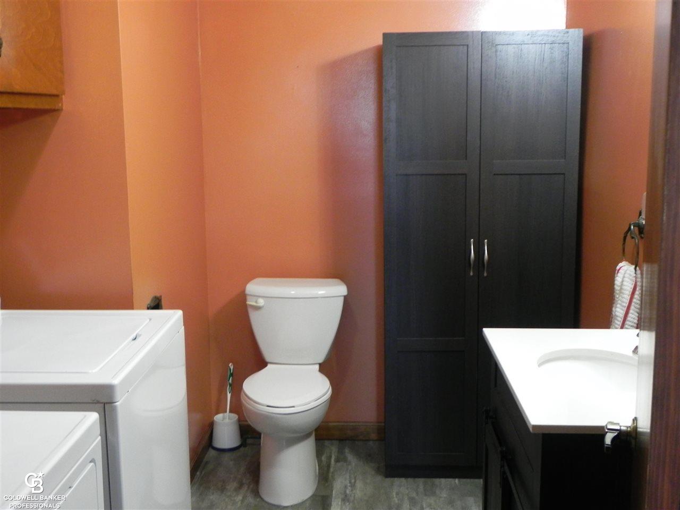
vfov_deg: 35.1
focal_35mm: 41
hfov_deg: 45.8
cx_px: 340
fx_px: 805
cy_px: 255
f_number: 3.2
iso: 400
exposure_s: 1/10.7
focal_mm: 7.3
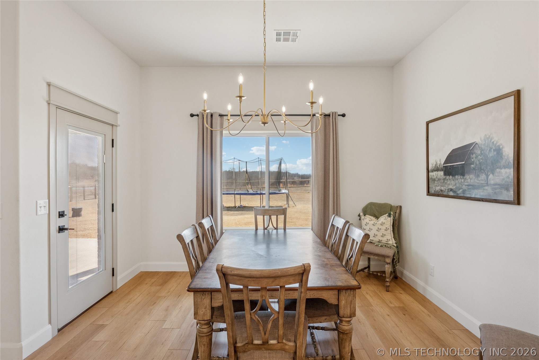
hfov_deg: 88.7
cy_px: 180
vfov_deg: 66.3
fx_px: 276
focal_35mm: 18
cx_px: 270
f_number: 8
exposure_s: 1/160
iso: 800
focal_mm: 18.4
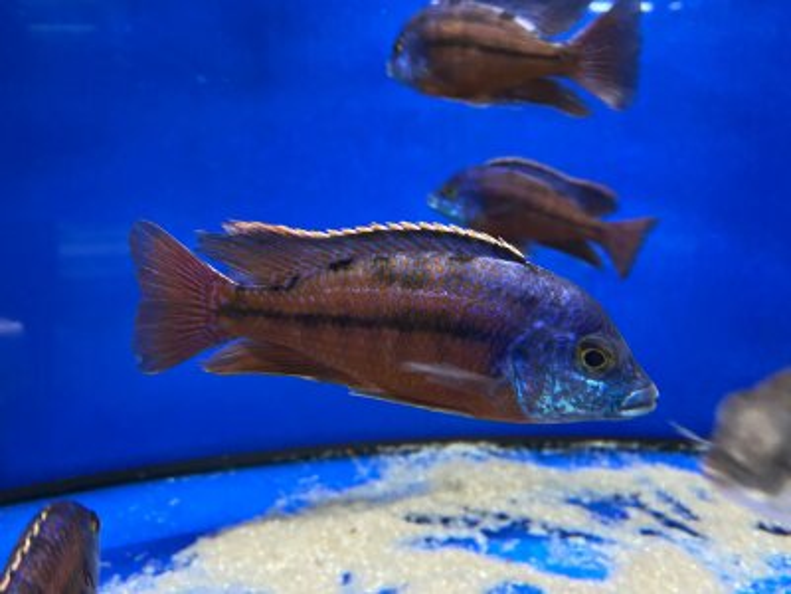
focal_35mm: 26
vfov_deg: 53.1
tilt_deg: -19.2
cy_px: 297
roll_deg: +2.7
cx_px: 396
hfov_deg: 67.3
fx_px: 594
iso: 400
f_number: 1.8
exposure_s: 1/33
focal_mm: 4.25
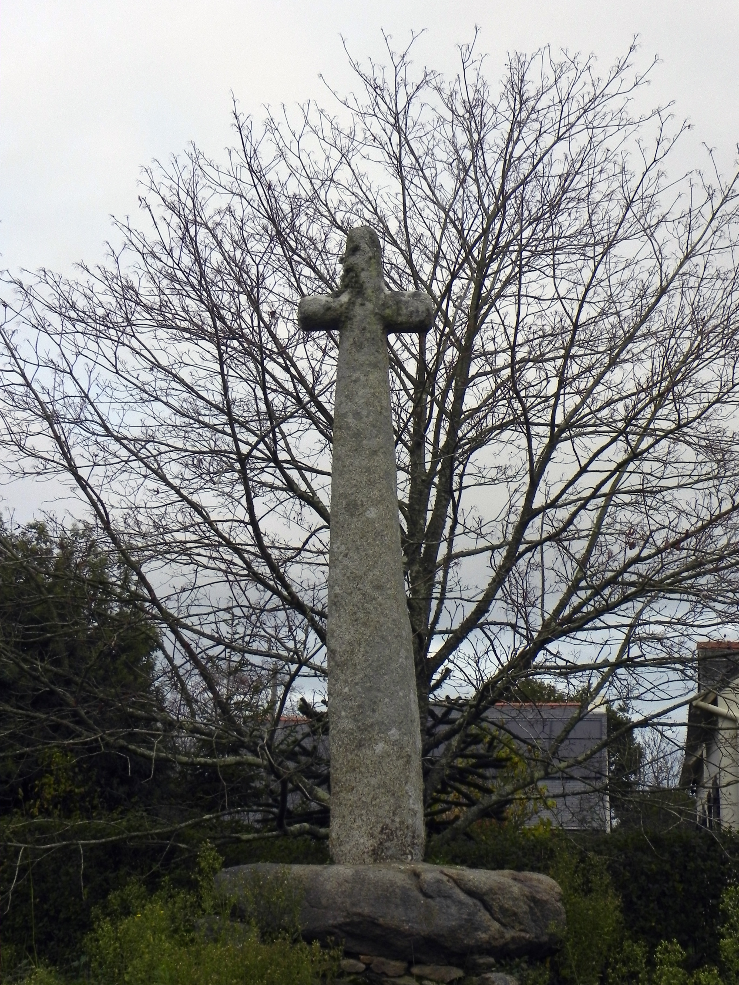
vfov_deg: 41.2
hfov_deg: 31.5
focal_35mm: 46
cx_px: 370
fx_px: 1309
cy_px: 492
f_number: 6.3
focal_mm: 8.2
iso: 160
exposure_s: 1/265
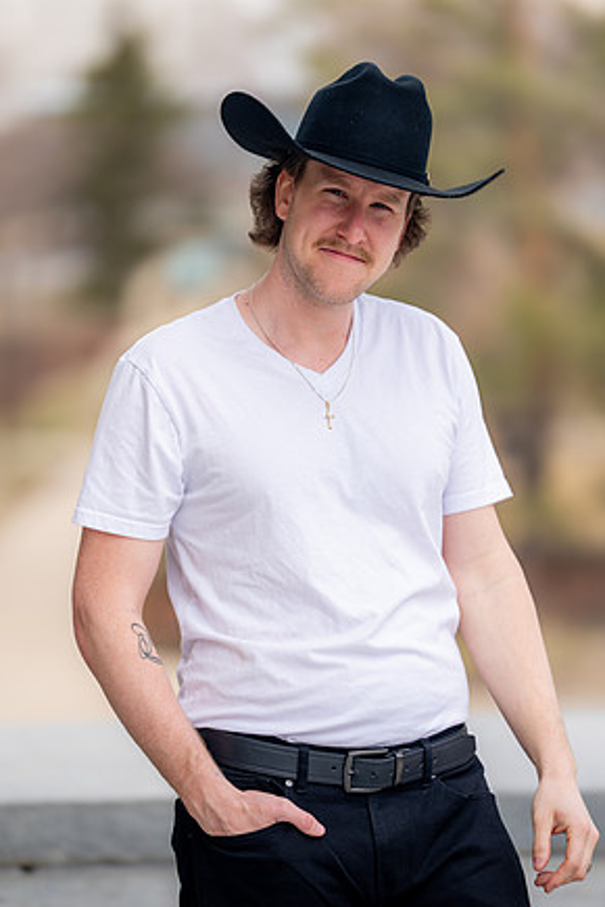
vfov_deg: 14.0
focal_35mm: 147
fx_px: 3705
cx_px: 294
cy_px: 459
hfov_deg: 9.3
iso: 100
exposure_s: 1/1600
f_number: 2
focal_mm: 142
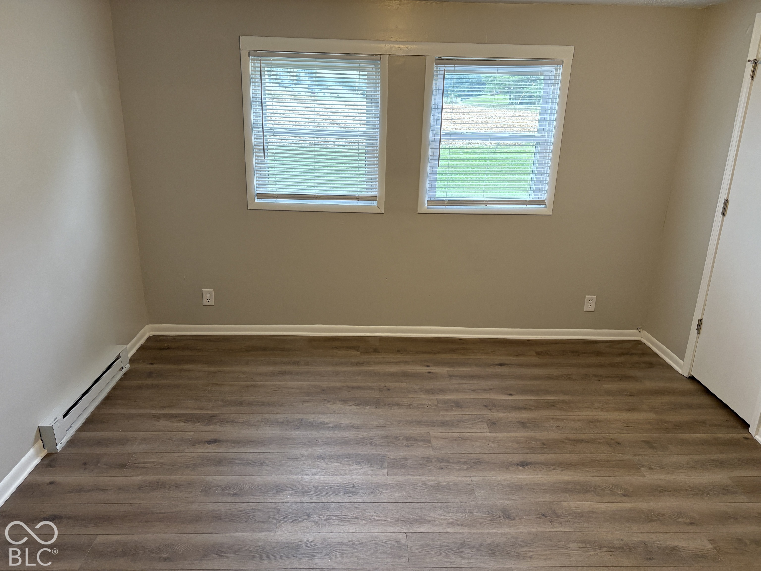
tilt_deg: -18.3
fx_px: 572
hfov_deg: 67.3
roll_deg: -1.6
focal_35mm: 26
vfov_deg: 53.1
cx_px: 380
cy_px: 286
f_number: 1.6
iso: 200
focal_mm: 5.96
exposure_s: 1/60
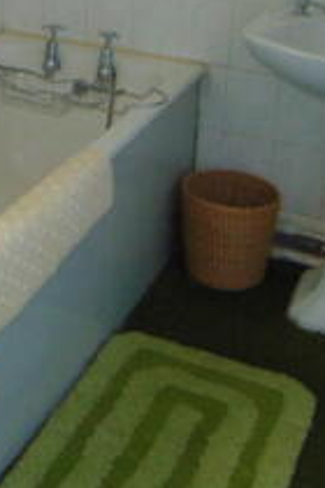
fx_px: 975
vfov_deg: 26.9
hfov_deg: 18.3
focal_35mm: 72
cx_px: -24
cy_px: 34
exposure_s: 1/30
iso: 100
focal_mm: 4.5
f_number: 3
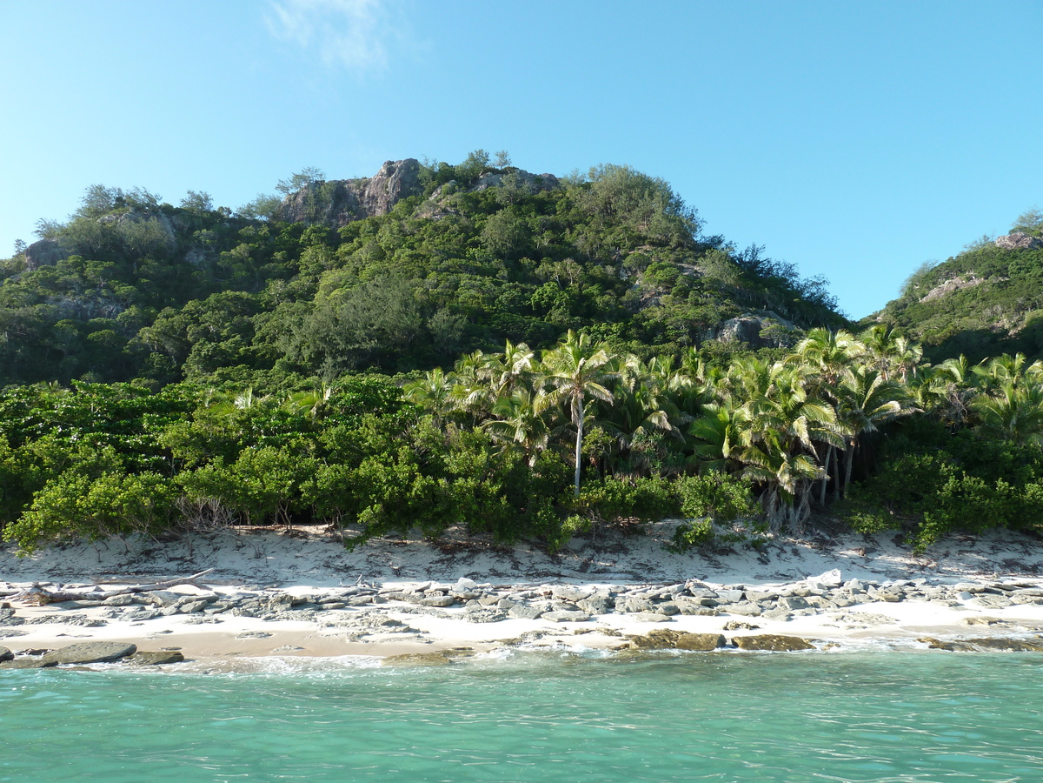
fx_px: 753
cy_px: 392
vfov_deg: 54.9
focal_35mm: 25
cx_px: 522
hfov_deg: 69.4
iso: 80
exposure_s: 1/200
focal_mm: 4.1
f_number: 4
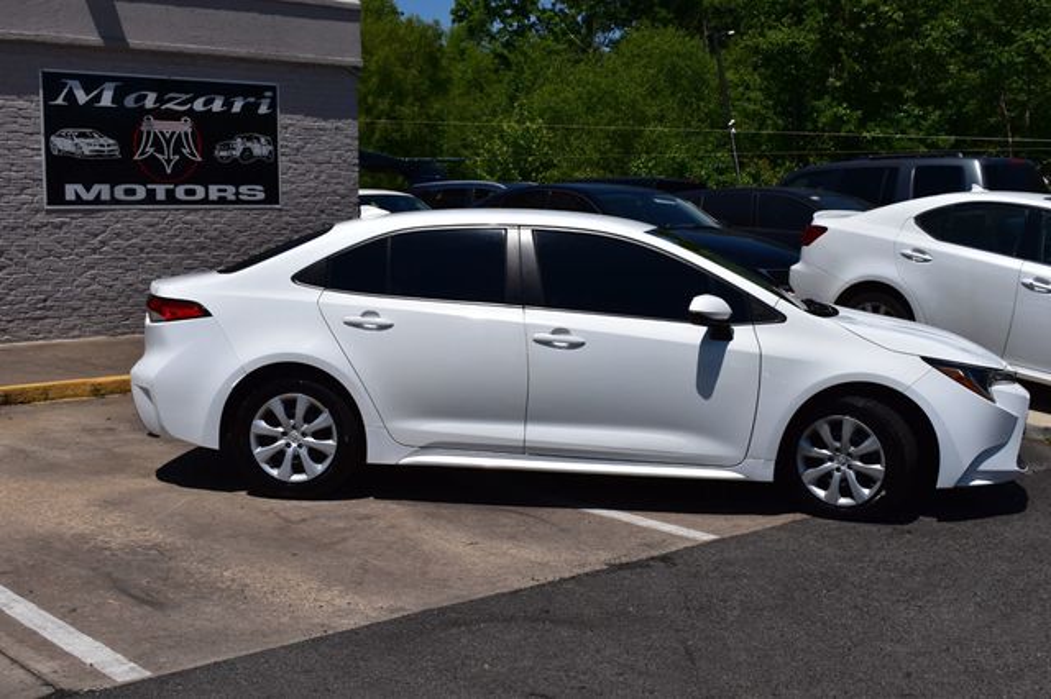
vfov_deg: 28.9
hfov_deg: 42.3
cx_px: 526
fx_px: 1357
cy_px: 350
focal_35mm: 46
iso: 200
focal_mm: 31
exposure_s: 1/800
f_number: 13
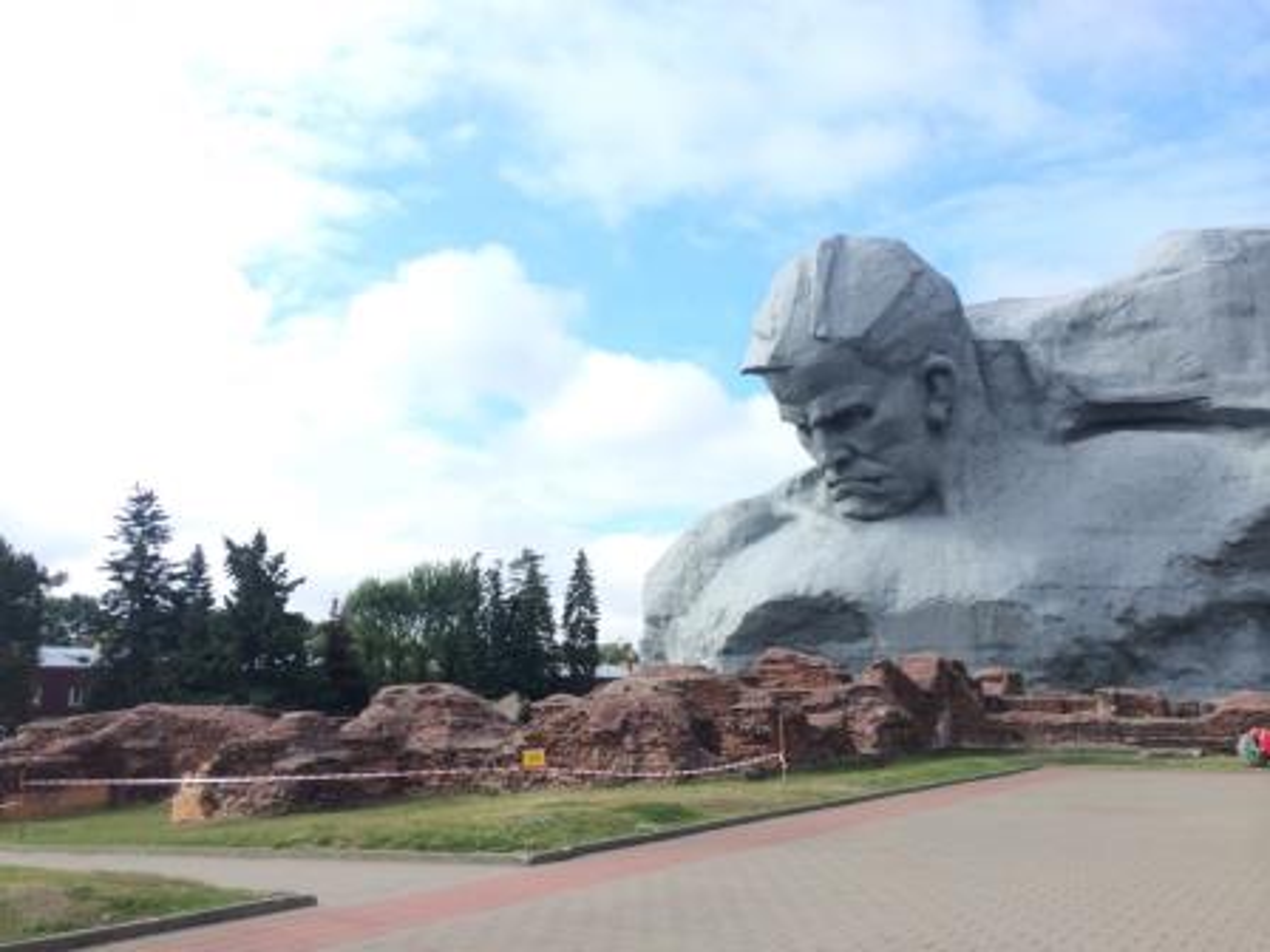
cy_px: 476
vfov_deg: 46.8
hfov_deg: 60.0
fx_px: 1101
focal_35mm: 30
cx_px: 635
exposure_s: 1/1244
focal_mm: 4.12
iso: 32
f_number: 2.2
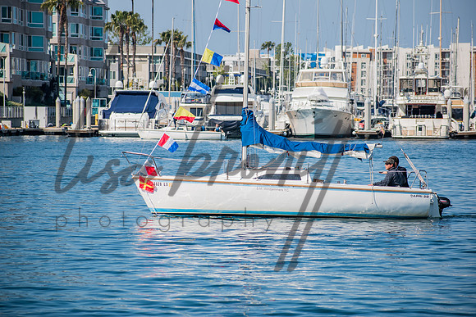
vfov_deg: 7.0
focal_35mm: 195
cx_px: 238
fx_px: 2579
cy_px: 158
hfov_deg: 10.5
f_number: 5.6
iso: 100
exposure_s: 1/640
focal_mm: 130
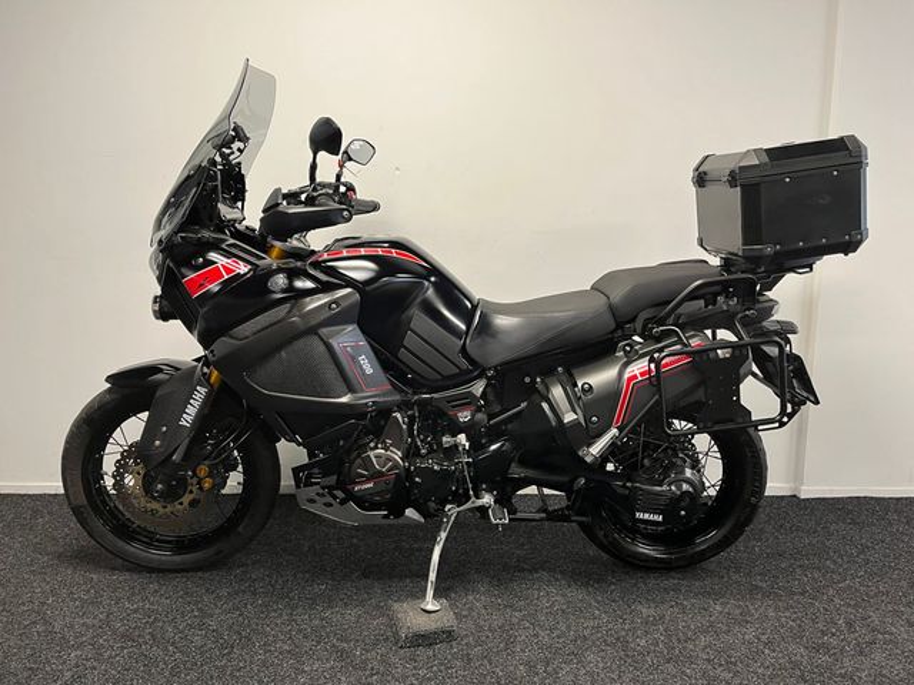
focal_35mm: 26
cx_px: 457
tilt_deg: -8.7
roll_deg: +0.6
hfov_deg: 67.3
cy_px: 342
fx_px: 687
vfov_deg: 53.1
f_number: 1.6
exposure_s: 1/50
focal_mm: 5.1
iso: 100
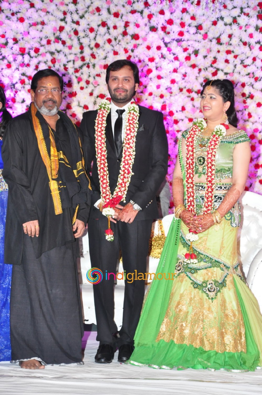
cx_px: 131
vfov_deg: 18.2
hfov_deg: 12.1
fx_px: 1232
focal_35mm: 112
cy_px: 198
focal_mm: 75
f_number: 6.3
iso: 1000
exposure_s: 1/125
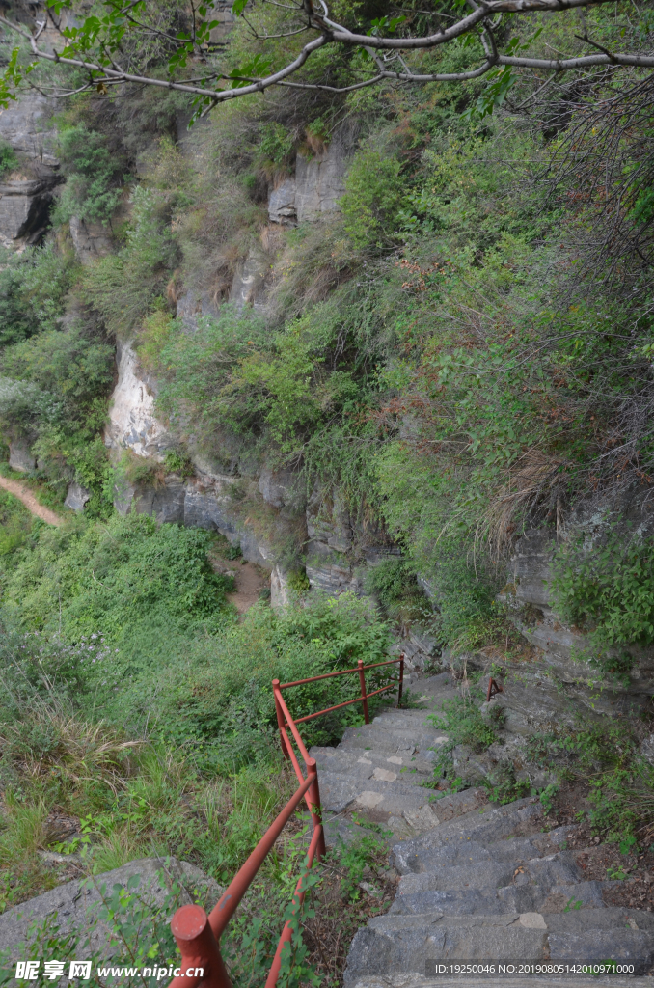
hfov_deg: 47.7
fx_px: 739
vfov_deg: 67.5
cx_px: 327
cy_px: 494
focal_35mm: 27
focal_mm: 18
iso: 200
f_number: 7.1
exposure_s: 1/200
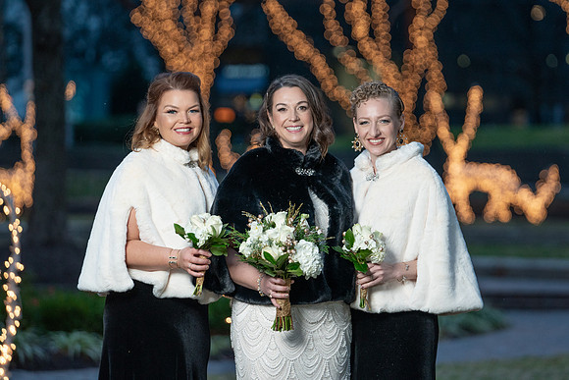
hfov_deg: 10.0
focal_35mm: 205
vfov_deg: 6.7
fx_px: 3237
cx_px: 291
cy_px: 185
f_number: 4
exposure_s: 1/250
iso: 1600
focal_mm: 200
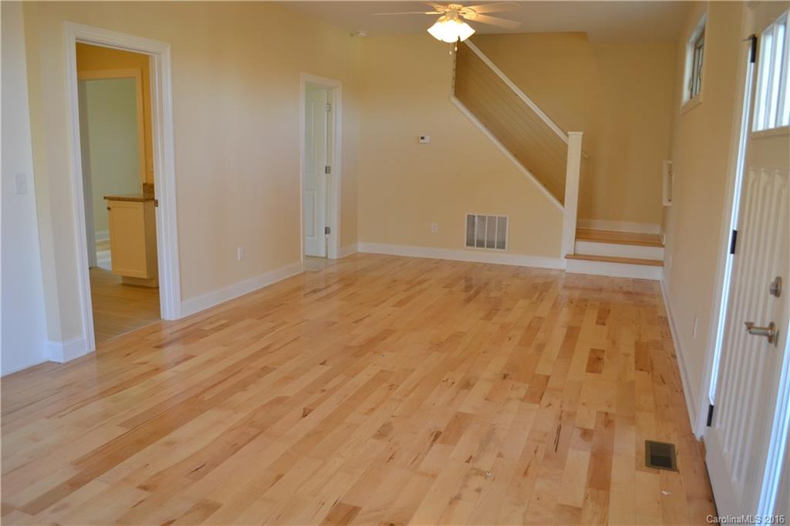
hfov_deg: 67.4
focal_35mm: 27
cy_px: 263
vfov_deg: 47.9
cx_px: 395
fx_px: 592
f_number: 4
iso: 400
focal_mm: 18
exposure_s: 1/60
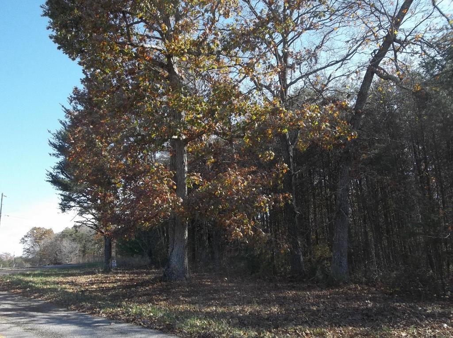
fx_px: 418
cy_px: 169
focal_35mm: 32
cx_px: 226
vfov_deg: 44.0
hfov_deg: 56.9
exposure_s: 1/320
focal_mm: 5.7
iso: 80
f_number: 3.7
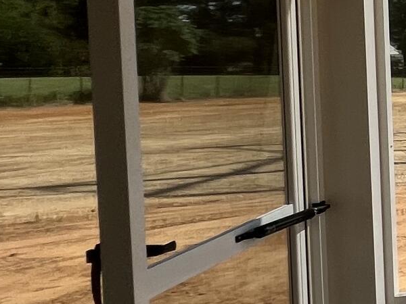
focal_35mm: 65
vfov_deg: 22.4
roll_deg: +1.8
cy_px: 75
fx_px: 762
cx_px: 911
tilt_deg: -0.3
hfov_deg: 16.6
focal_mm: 1.57
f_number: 1.8
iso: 32
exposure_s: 1/1376
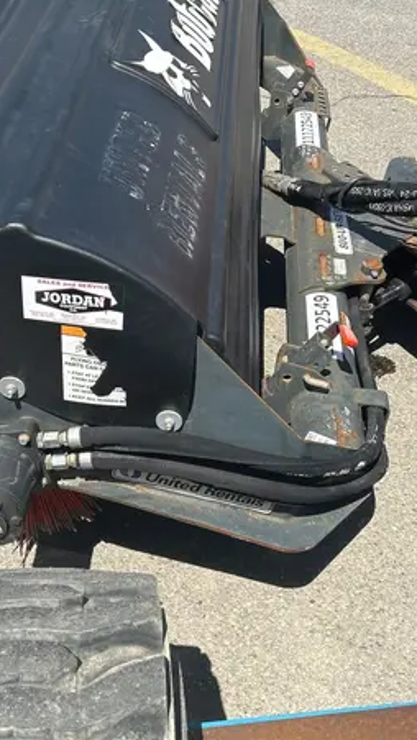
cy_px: 401
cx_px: 218
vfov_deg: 44.5
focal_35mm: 46
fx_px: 903
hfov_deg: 26.0
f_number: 1.5
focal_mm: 5.7
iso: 50
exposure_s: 1/3257
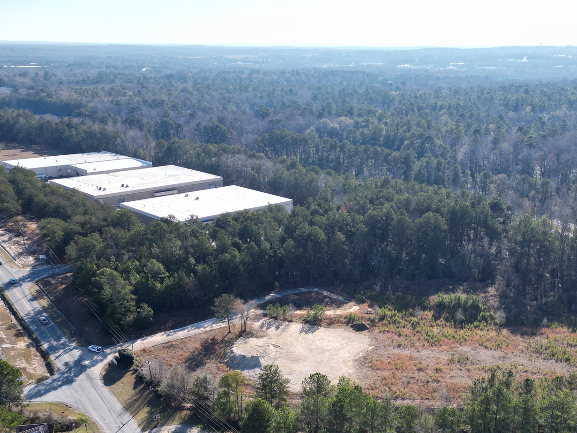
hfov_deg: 47.6
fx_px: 650
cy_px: 326
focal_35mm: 39
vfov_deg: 36.0
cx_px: 345
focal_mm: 6.72
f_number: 1.7
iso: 110
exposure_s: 1/2000
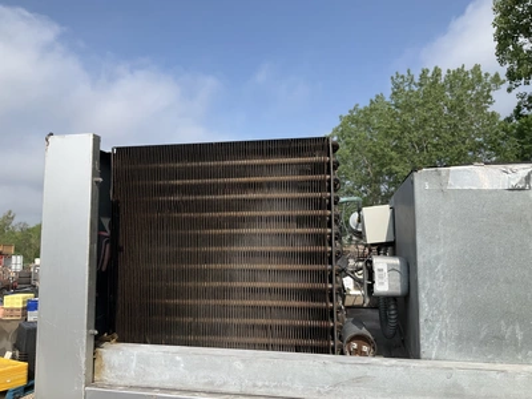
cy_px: 200
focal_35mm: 29
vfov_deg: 48.2
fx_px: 446
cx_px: 266
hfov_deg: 61.7
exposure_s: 1/1984
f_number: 1.8
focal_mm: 3
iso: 25
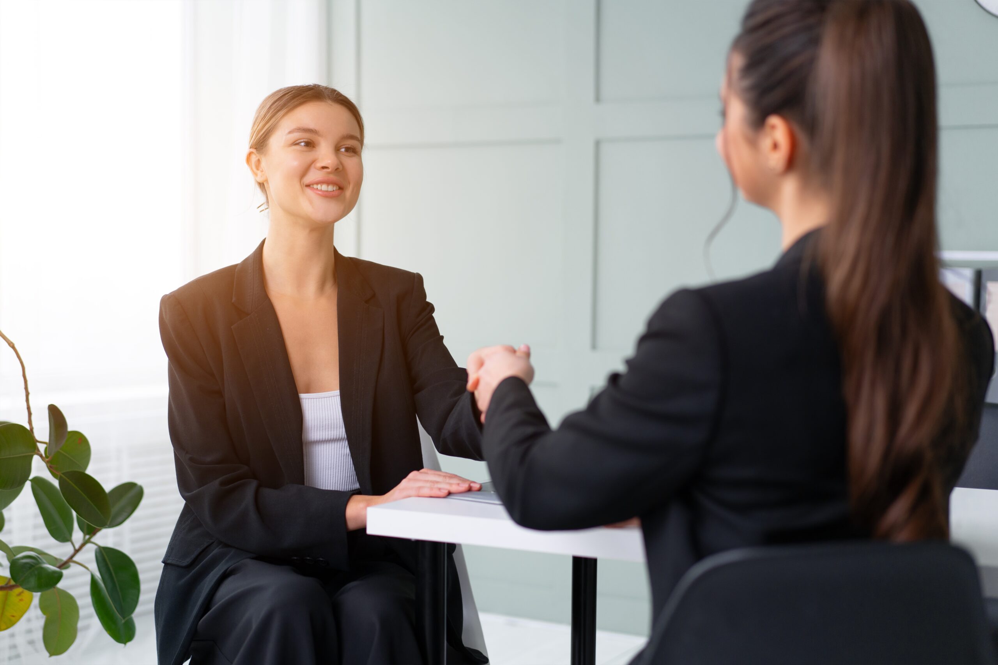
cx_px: 499
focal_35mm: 55
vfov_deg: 24.6
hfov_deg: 36.2
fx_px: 1525
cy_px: 332
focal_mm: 55
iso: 400
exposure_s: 1/200
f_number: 2.2
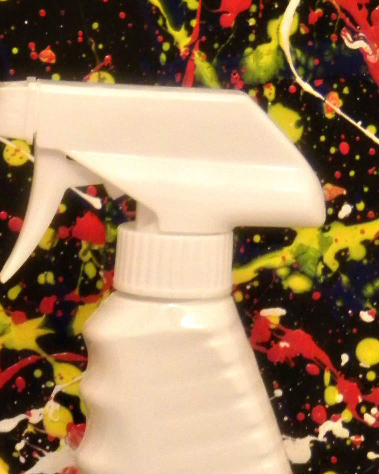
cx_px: -35
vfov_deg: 9.2
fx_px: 2916
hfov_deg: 7.4
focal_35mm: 208
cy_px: 573
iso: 400
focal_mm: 15.1
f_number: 4.5
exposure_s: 1/16.3
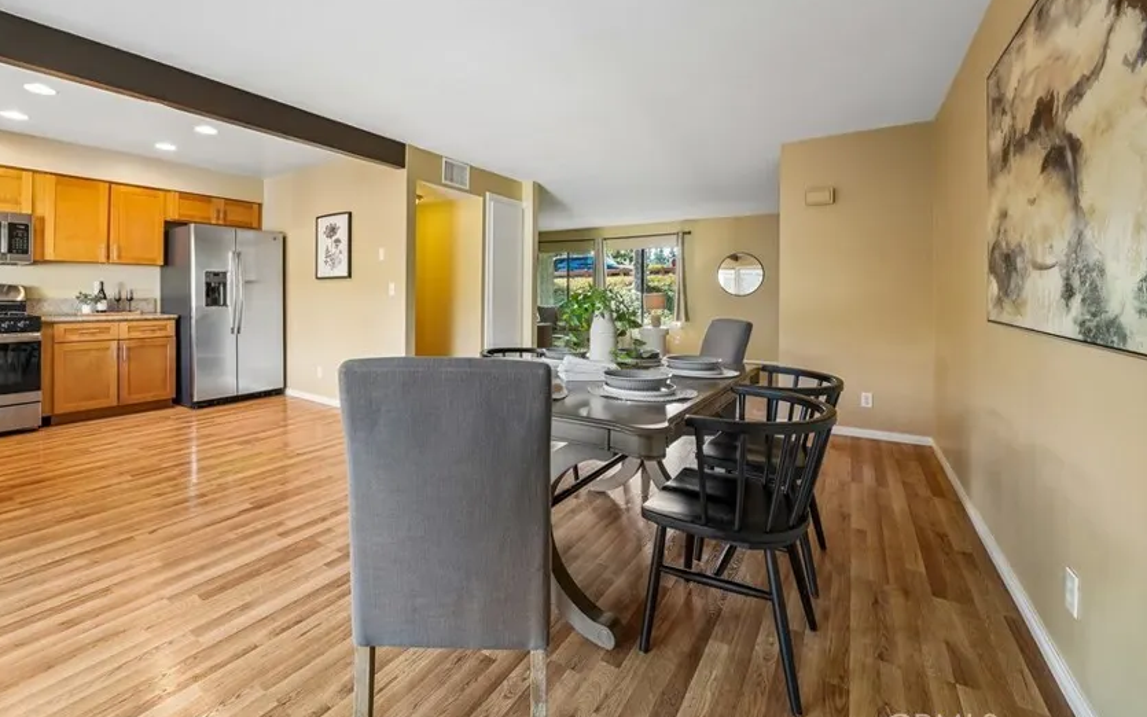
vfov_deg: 73.8
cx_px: 511
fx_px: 469
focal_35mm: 15
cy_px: 277
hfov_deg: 101.1
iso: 400
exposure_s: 1/10
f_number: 8
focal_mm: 12
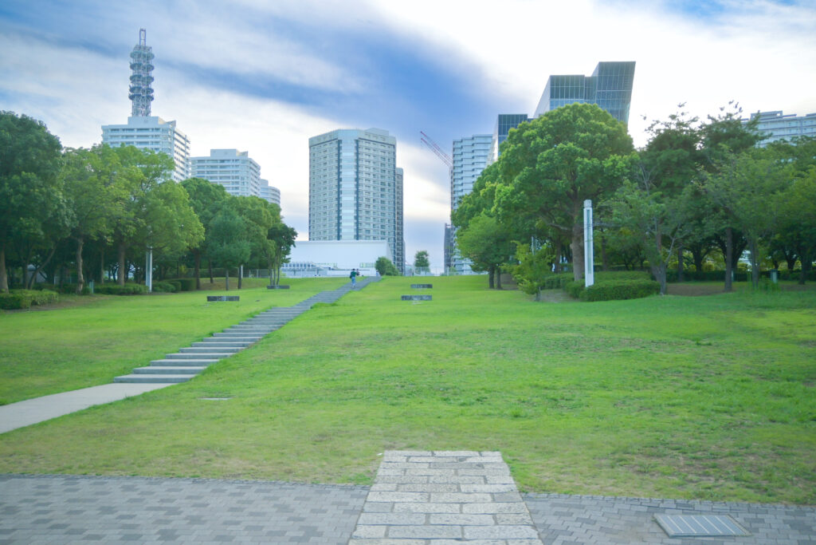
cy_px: 272
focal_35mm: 34
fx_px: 765
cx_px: 408
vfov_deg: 39.2
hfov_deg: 56.1
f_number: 4
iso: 100
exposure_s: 1/320
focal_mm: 22.5
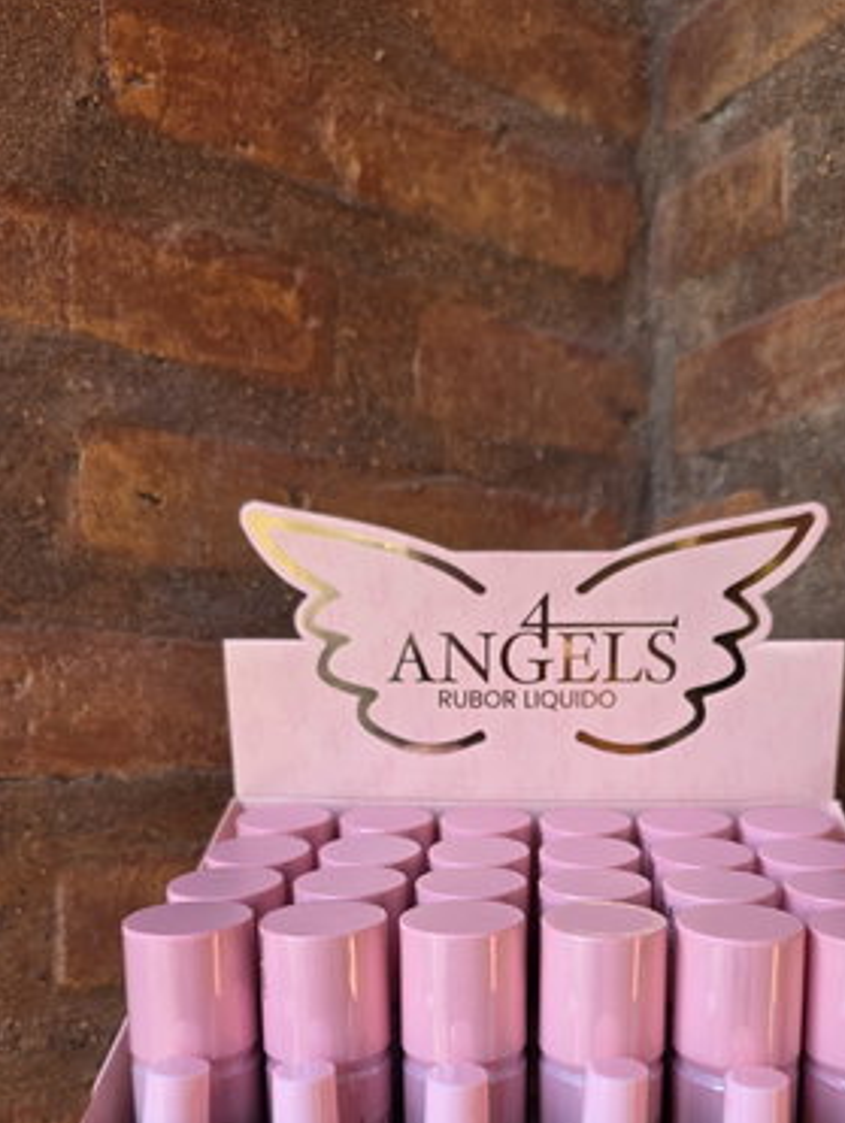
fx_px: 1072
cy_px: 792
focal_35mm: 33
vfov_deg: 53.6
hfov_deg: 42.8
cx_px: 506
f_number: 1.7
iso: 32
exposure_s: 1/180
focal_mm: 6.3
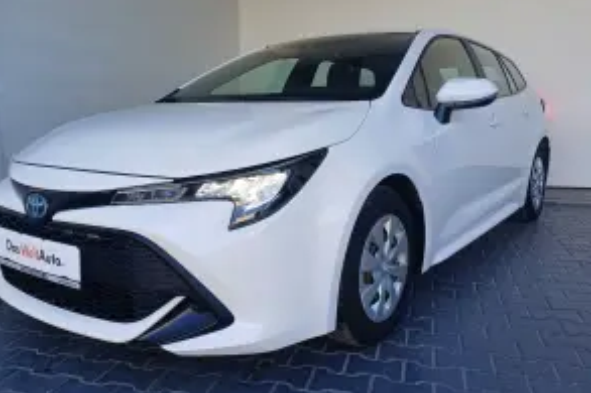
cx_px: 286
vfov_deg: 41.0
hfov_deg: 58.7
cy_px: 167
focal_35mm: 32
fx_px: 525
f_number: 1.8
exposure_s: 1/165
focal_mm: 4.65
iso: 50
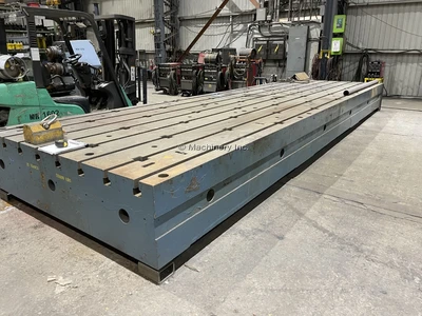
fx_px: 305
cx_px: 211
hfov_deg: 69.4
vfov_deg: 54.9
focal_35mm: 25
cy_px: 158
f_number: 1.6
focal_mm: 5.1
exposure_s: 1/60
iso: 200
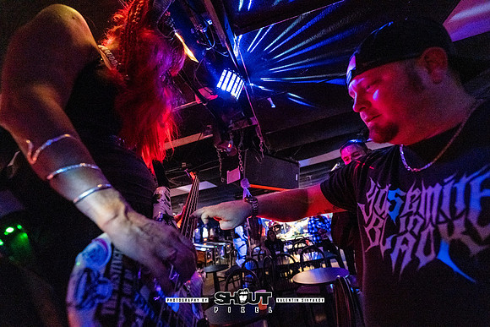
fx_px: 191
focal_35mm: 14
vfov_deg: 81.2
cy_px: 164
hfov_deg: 104.2
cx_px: 245
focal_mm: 14
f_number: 2.8
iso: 3200
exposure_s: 1/250
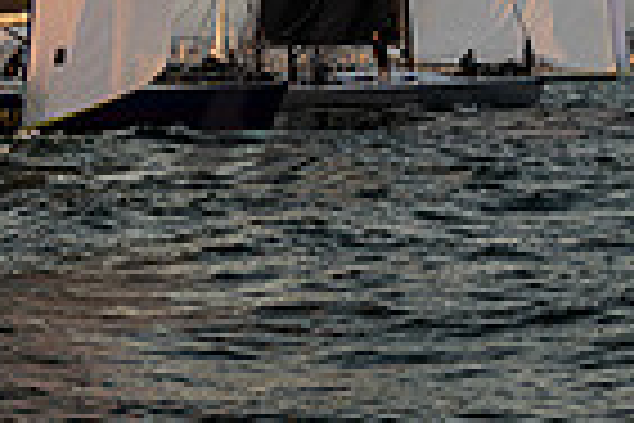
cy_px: -507
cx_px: -34
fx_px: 3663
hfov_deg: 9.8
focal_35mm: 208
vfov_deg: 6.4
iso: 200
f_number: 4
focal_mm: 47
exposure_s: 1/640
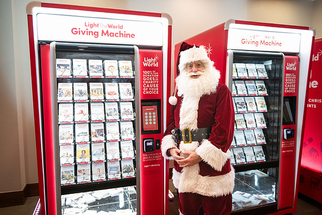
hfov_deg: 67.4
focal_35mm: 27
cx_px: 161
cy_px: 108
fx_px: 242
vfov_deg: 48.0
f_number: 2.8
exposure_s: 1/400
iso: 4000
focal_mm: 27
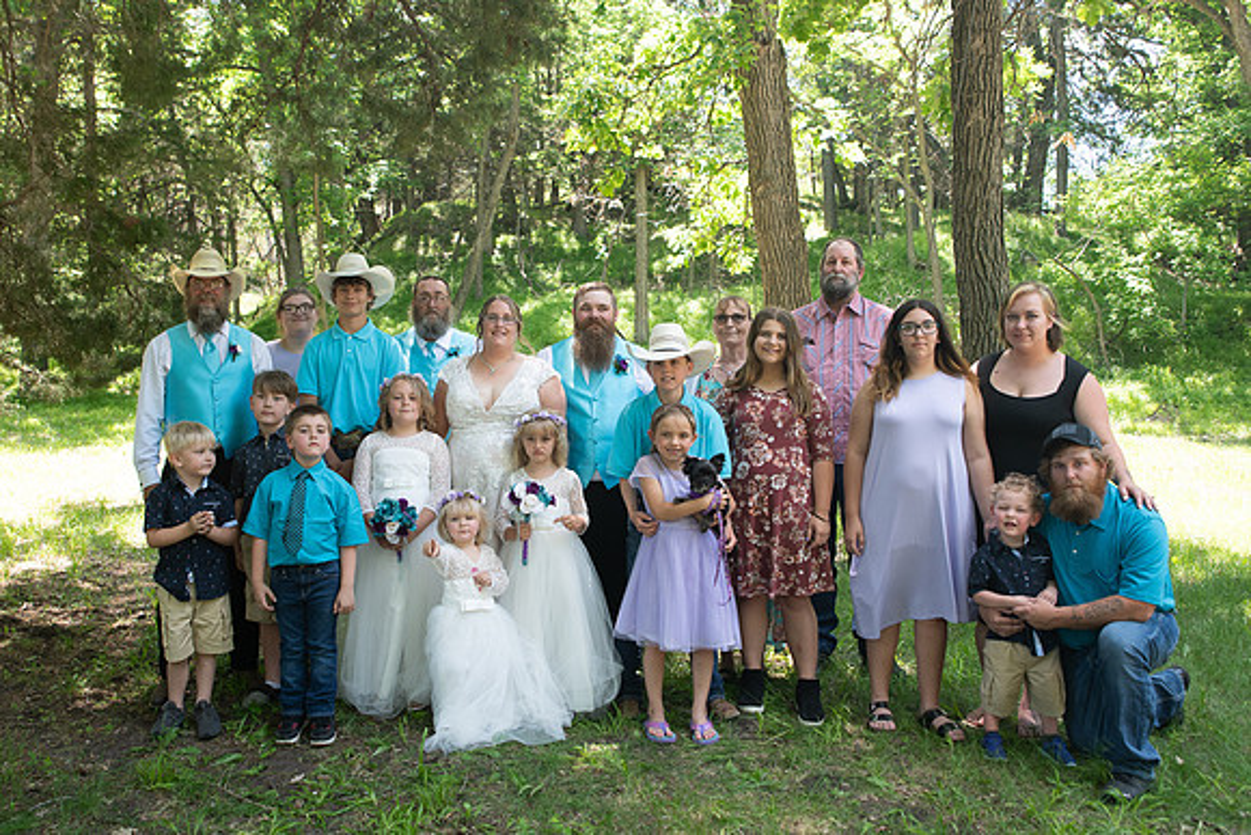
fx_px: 1012
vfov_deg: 44.8
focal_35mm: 29
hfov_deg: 63.3
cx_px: 570
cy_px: 432
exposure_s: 1/125
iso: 250
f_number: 5
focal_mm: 24
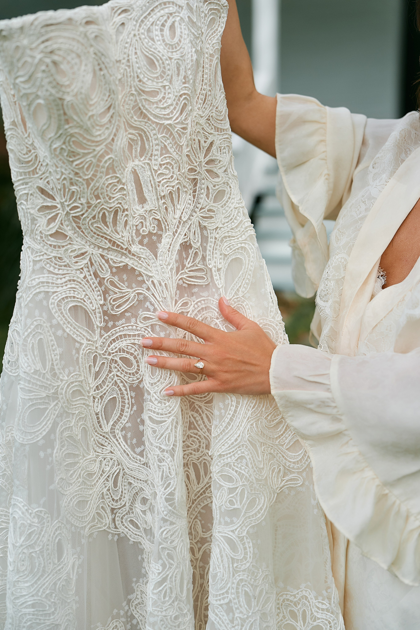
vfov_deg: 51.9
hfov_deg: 35.9
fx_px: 647
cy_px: 315
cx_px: 210
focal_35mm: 37
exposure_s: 1/6400
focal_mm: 37
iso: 320
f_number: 2
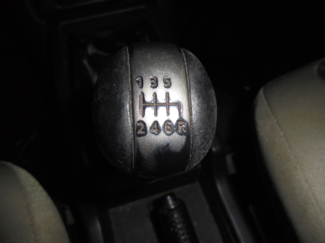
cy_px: 122
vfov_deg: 53.1
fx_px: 244
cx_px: 162
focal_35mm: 26
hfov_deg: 67.3
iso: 200
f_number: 11.5
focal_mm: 4.6
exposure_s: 1/30
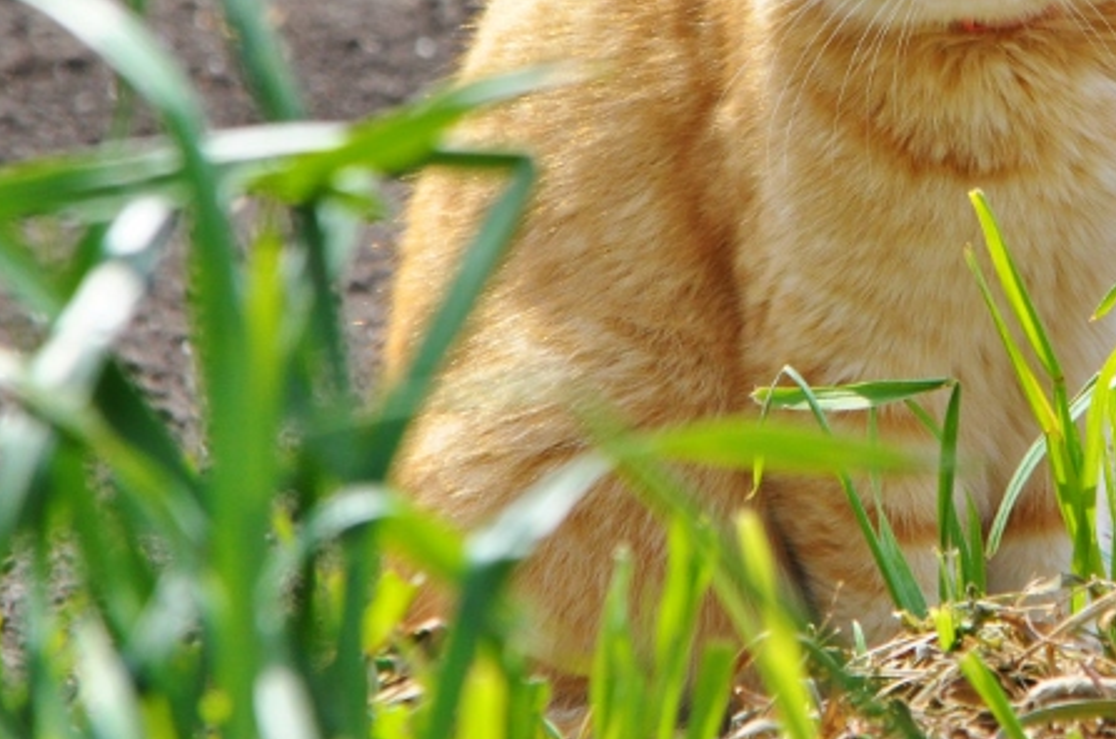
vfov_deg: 1.7
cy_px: 139
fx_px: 24933
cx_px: 966
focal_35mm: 806
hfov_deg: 2.6
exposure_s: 1/800
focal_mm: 300
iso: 1000
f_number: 10
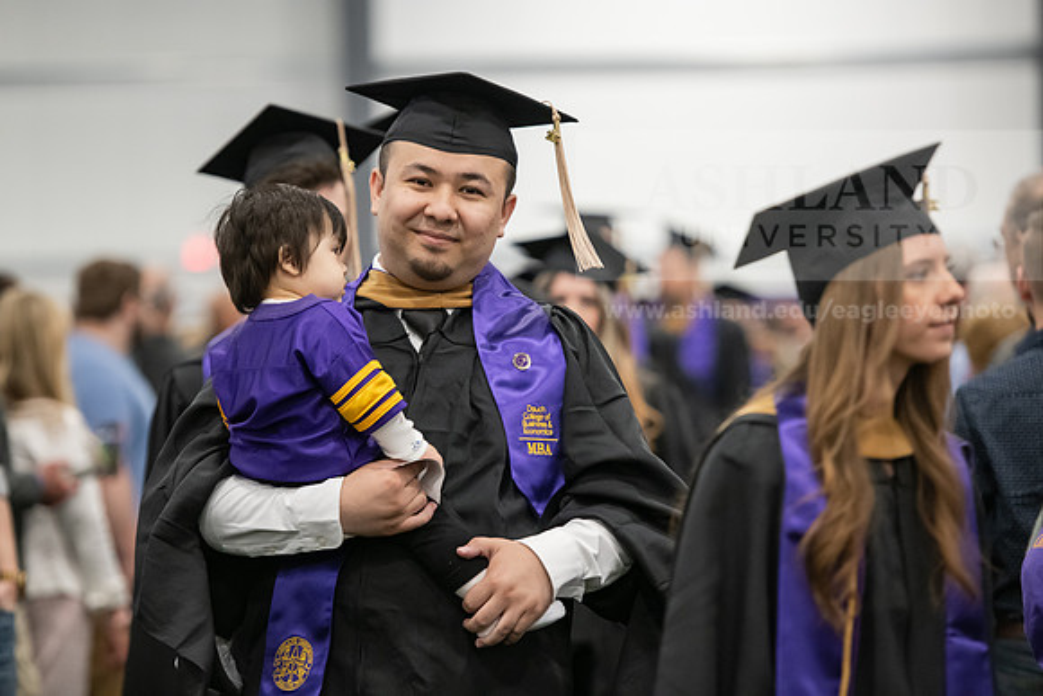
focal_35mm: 170
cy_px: 348
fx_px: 4926
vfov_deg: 8.1
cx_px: 522
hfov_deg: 12.1
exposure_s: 1/200
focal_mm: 170
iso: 3200
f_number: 3.2
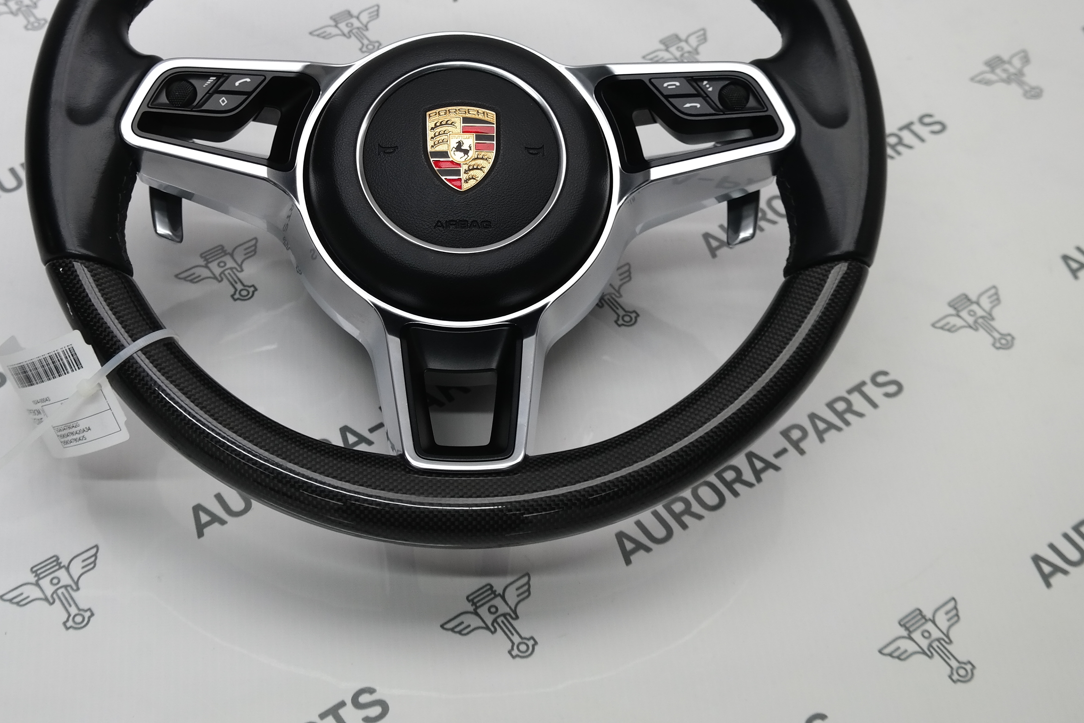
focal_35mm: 68
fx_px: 2048
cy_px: 178
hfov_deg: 29.6
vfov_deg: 19.9
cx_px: 457
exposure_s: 1/100
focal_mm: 27
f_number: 4
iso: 200
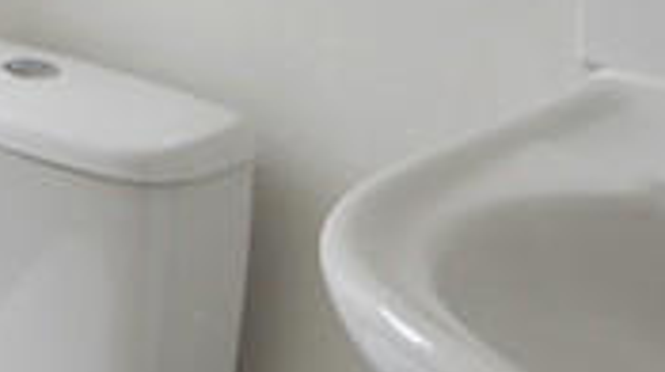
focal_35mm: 92
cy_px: -281
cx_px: -141
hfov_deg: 21.5
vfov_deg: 12.1
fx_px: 1621
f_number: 4
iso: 400
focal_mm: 10
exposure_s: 1/60
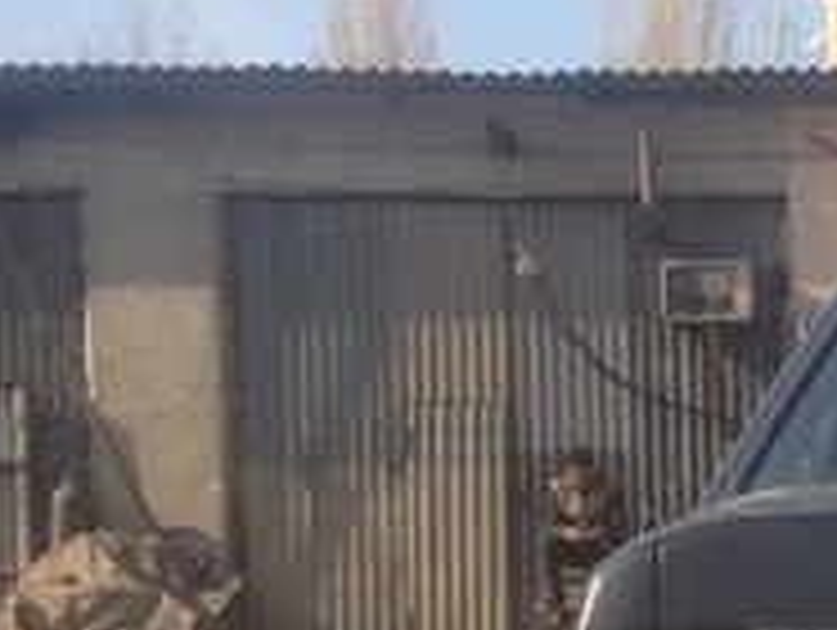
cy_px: 704
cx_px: 1107
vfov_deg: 12.5
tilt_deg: -1.9
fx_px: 2833
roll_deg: -0.1
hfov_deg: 15.9
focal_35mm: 117
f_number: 2.4
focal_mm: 4.12
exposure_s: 1/903
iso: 50
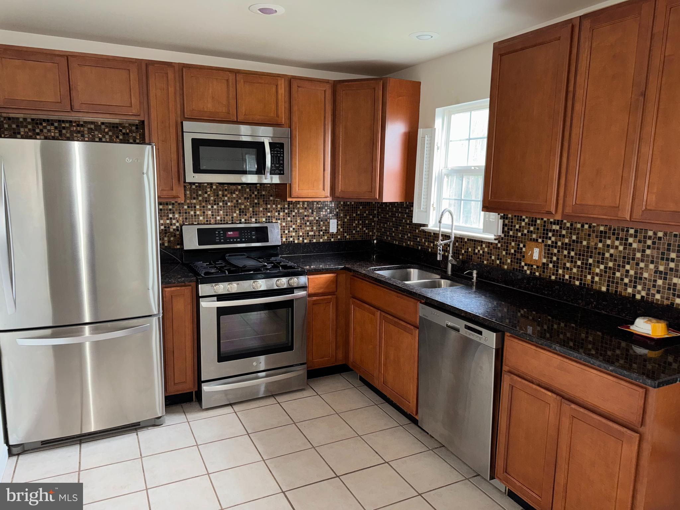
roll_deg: -1.2
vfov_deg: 56.8
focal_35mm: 24
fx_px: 471
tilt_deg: -10.3
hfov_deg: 71.6
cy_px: 255
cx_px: 340
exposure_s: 1/13
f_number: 1.78
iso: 80
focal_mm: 6.76
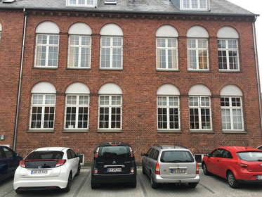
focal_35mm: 29
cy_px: 98
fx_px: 220
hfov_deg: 61.6
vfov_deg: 48.3
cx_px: 131
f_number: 2.2
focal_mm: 4.15
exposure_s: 1/33
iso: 40
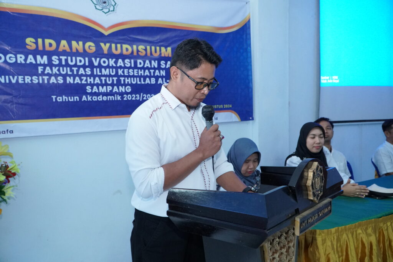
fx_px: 344
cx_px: 196
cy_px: 131
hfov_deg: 59.5
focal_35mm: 32
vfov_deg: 41.7
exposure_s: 1/80
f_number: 4.5
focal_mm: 21
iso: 2500
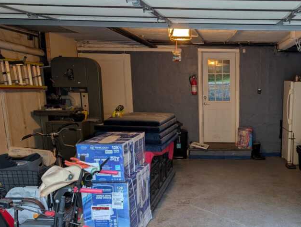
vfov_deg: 36.4
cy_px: 156
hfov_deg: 45.7
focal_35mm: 39
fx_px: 340
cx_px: 234
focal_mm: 6.9
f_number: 1.68
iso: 56
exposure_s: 1/60
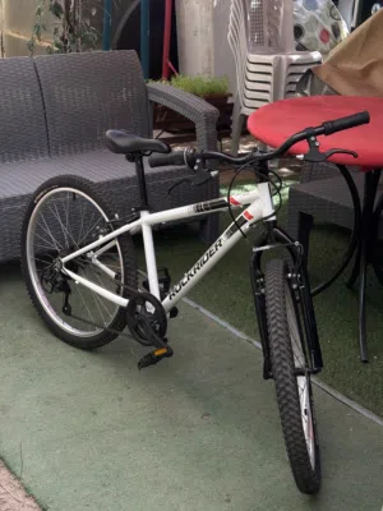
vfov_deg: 36.8
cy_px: 256
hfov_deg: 28.0
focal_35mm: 52
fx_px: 767
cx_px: 192
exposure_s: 1/169
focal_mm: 5.96
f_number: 1.6
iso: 32
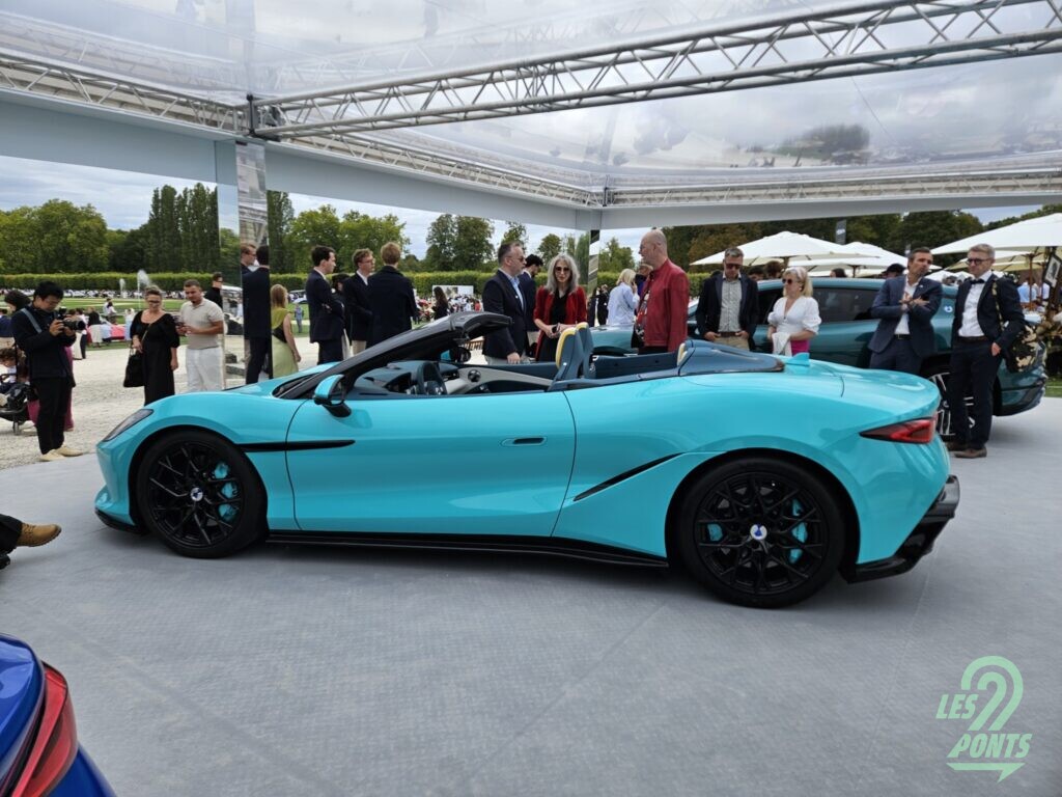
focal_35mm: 23
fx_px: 706
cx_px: 531
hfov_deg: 73.9
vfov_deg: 58.9
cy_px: 398
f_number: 1.8
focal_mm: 5.4
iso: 32
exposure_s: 1/1509
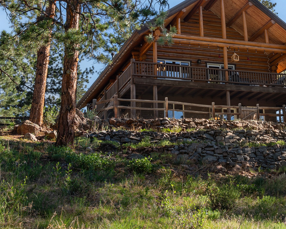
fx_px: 590
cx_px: 248
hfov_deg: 26.5
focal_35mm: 70
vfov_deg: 21.9
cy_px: 84
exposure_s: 1/200
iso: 80
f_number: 7.1
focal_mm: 32.8
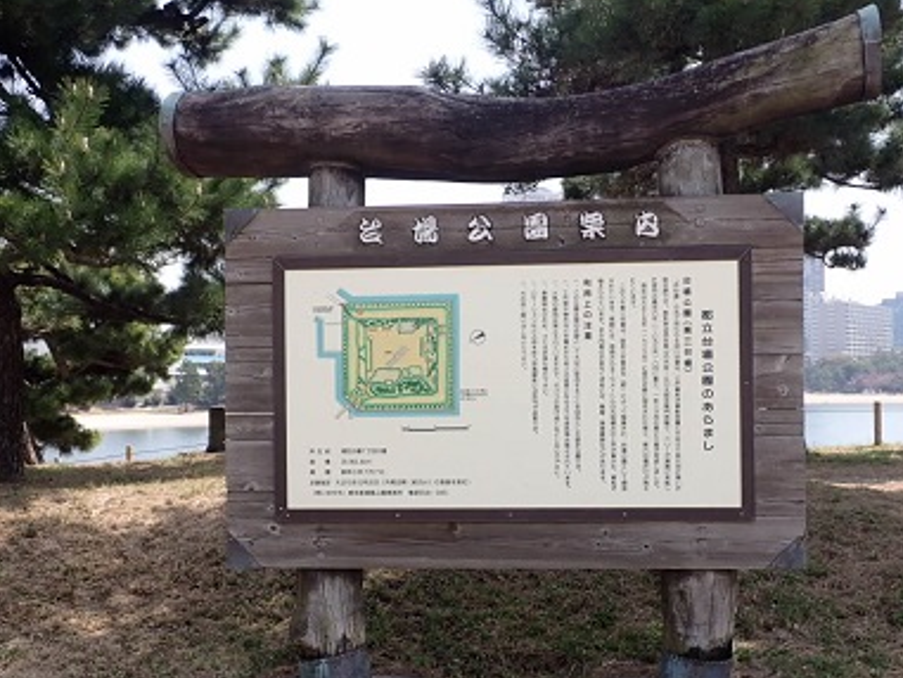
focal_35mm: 42
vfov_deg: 34.3
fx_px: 1096
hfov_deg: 44.8
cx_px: 476
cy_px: 373
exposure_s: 1/500
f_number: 3.2
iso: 100
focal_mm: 5.79
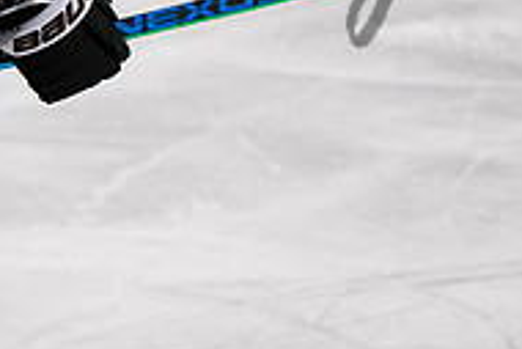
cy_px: -111
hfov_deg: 3.7
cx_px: -270
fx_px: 8155
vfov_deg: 2.4
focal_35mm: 562
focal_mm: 105
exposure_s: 1/800
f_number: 3.2
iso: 2500
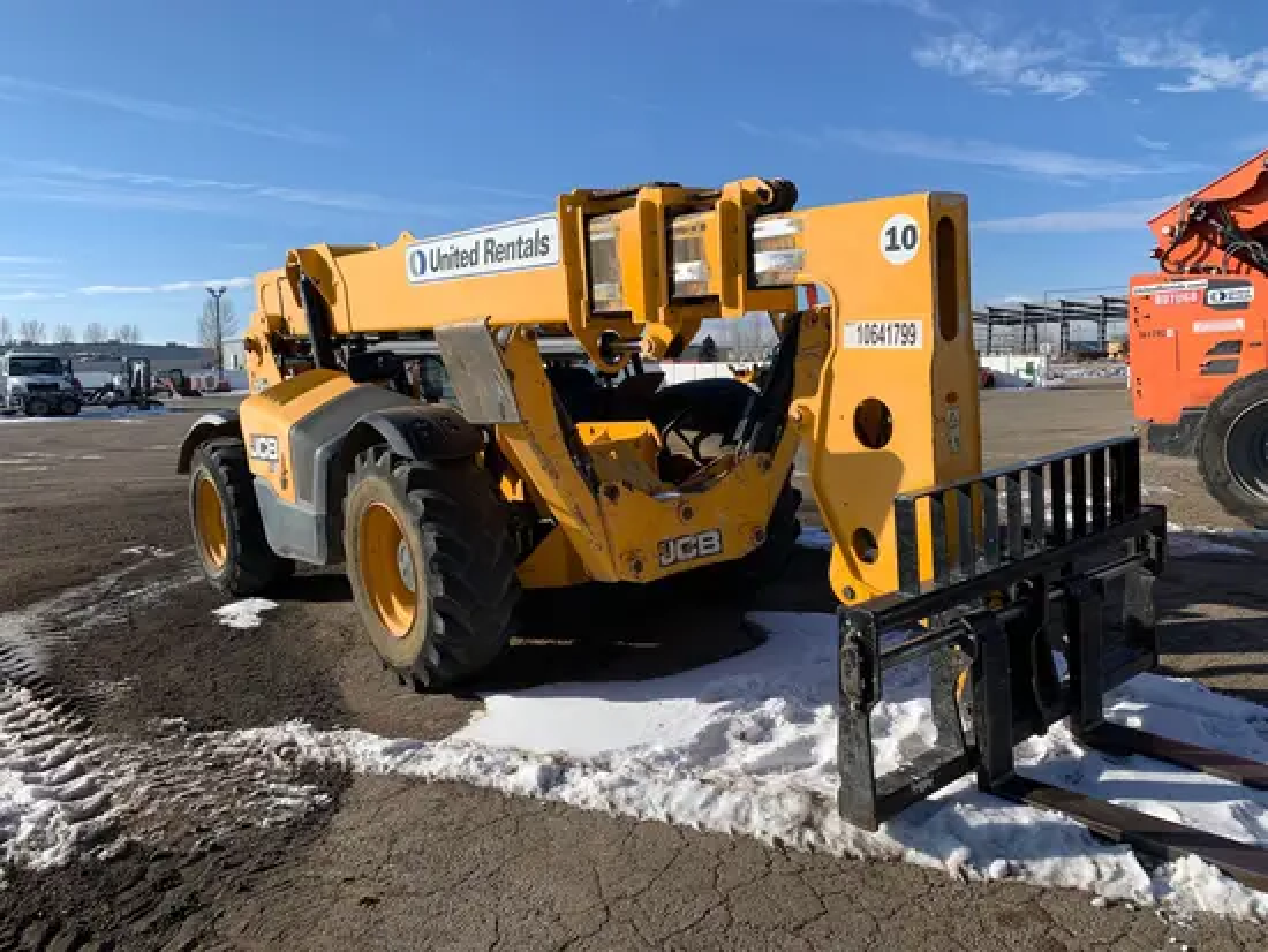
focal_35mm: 26
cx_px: 634
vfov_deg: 53.1
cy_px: 476
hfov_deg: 67.3
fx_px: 953
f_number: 1.8
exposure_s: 1/2364
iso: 25
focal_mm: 4.25
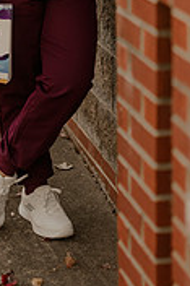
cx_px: 76
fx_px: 1015
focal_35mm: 128
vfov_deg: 15.7
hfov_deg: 10.7
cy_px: -16
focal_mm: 50
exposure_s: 1/2000
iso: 640
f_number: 1.8
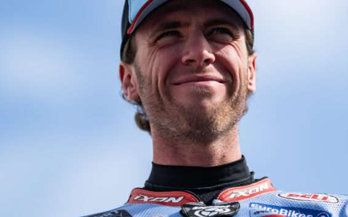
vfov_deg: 5.2
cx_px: 212
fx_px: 2370
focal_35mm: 250
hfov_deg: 8.4
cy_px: 117
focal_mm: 135
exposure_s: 1/2500
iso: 50
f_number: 1.8
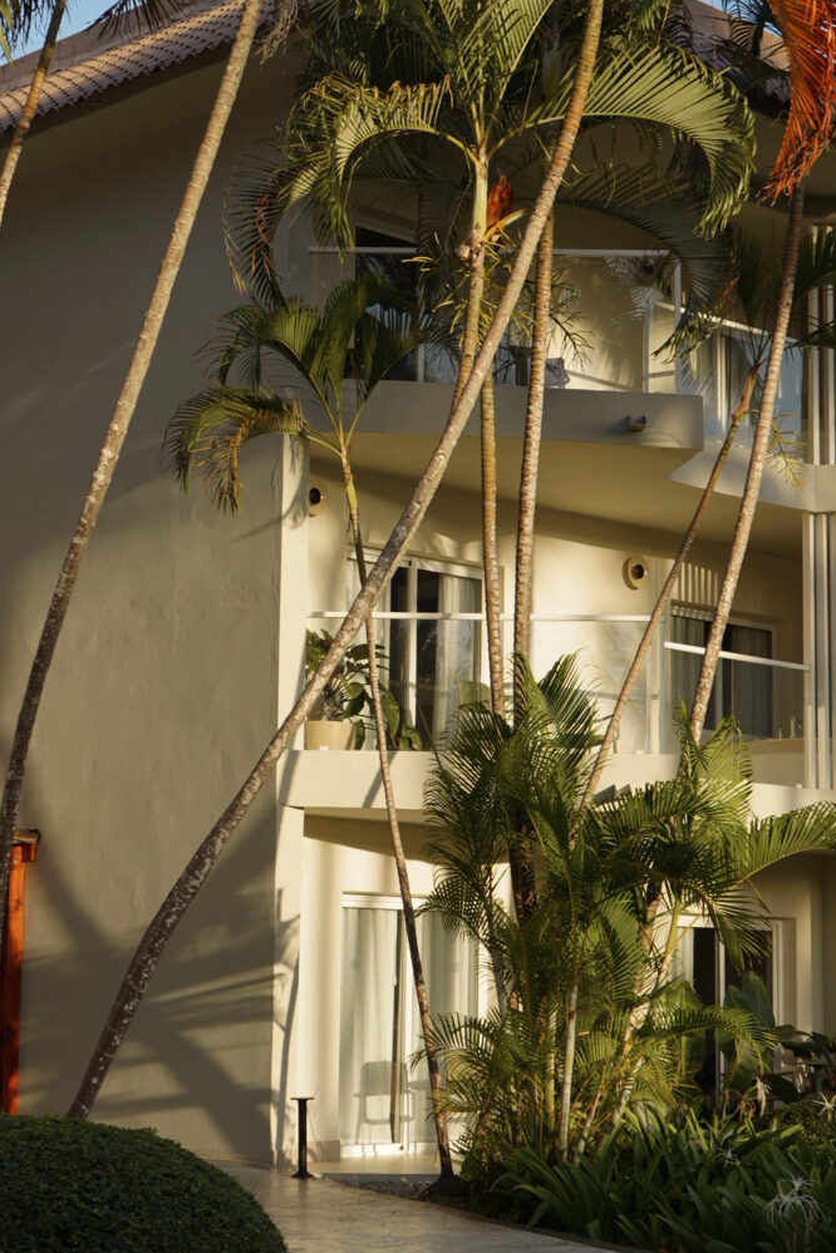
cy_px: 549
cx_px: 436
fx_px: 2368
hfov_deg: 20.0
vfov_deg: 29.6
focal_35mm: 68
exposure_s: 1/200
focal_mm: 42
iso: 100
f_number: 4.5
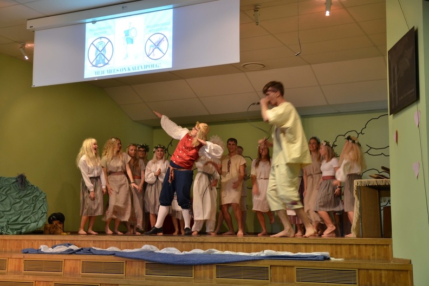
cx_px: 214
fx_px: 608
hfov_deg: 38.9
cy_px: 143
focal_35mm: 51
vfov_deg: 26.5
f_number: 3.2
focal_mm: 34
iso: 400
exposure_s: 1/40
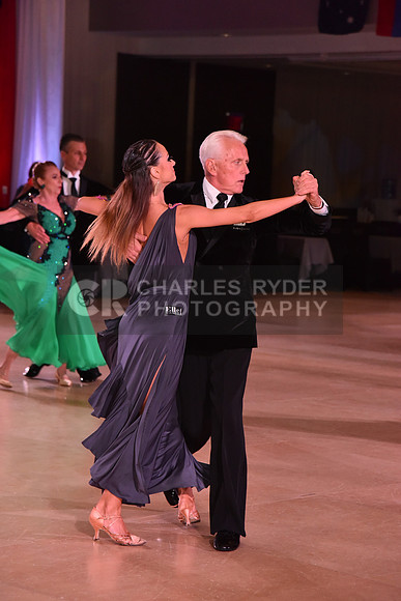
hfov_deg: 13.0
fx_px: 1753
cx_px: 200
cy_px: 300
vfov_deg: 19.5
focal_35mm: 105
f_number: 6.3
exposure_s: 1/400
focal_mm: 105
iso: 2500
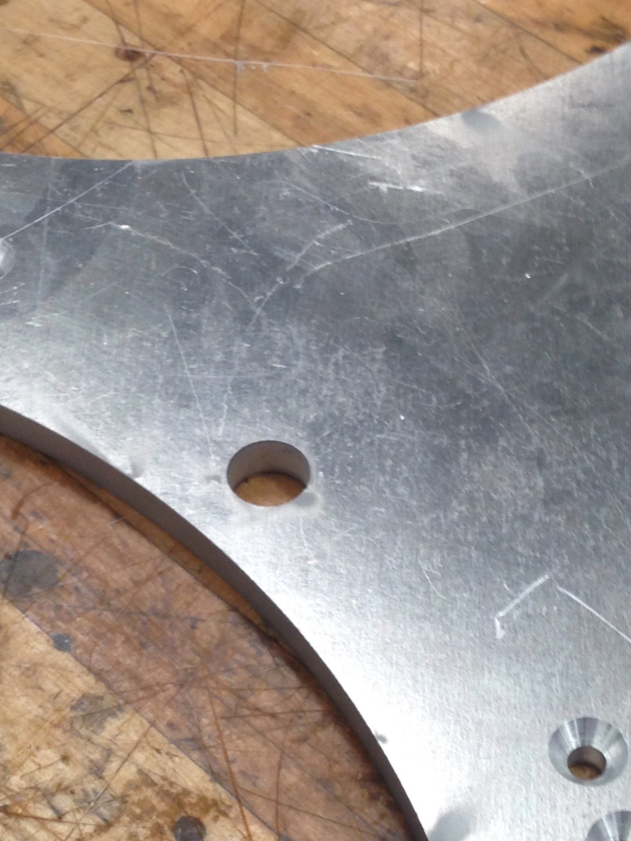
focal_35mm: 87
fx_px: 2114
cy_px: 490
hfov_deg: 17.0
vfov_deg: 22.5
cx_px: 308
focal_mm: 4.12
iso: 50
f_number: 2.4
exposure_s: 1/30
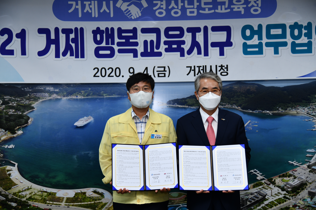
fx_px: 456
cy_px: 105
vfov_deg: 26.0
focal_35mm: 52
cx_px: 158
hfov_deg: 38.2
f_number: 4
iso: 400
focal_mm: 52
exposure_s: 1/250
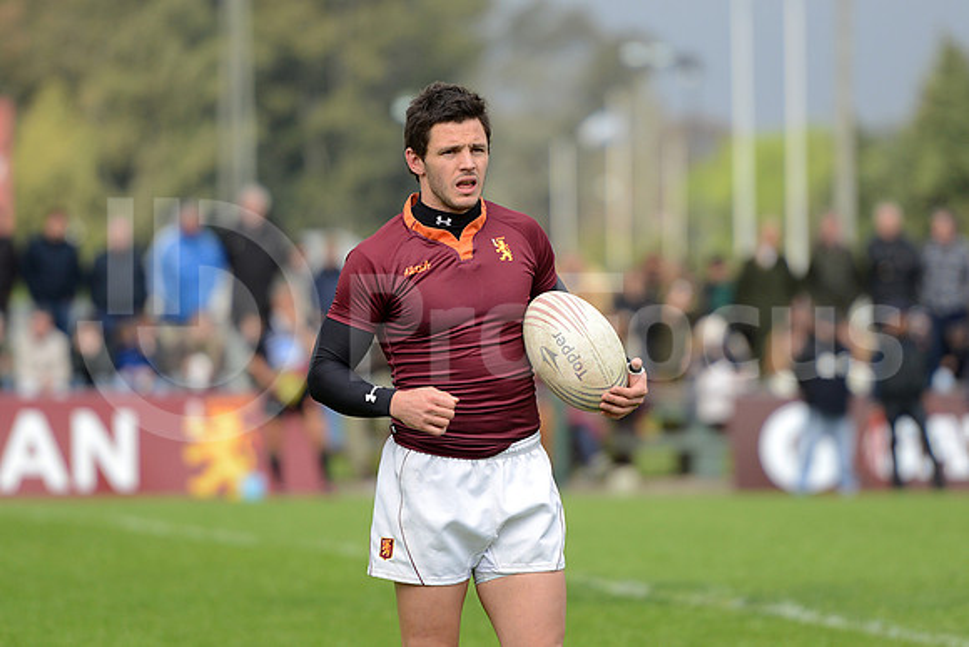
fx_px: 5250
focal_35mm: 195
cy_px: 324
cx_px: 484
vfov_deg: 7.0
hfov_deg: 10.5
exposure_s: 1/1000
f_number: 2.8
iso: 320
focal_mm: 195
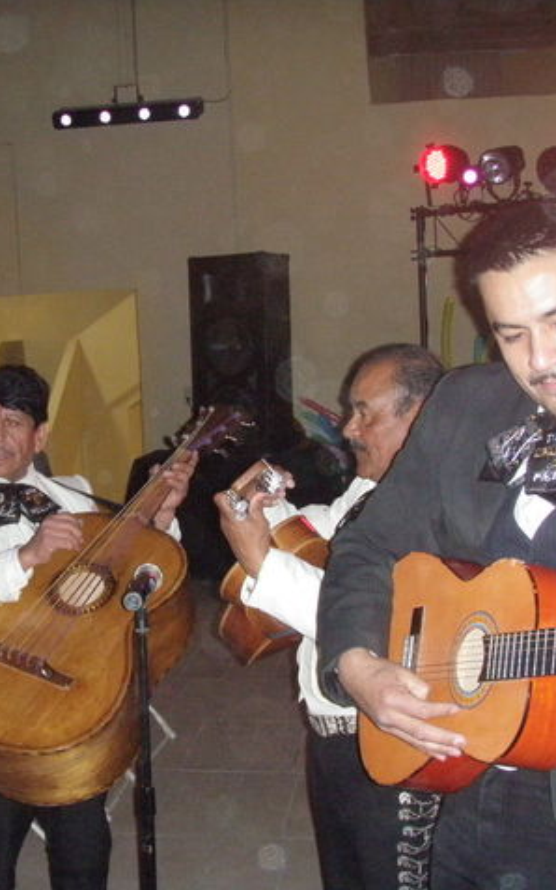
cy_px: 444
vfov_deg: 37.5
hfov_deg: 23.9
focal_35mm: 54
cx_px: 202
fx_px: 1310
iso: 500
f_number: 3.5
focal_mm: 6.7
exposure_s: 1/30
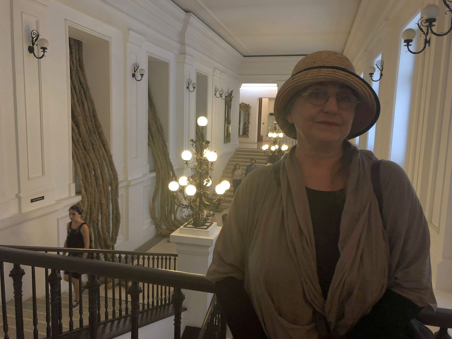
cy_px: 170
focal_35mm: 28
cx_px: 226
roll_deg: -0.2
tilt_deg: -7.3
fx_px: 366
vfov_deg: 49.7
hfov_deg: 63.4
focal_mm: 3.99
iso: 64
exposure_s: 1/17
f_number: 1.8
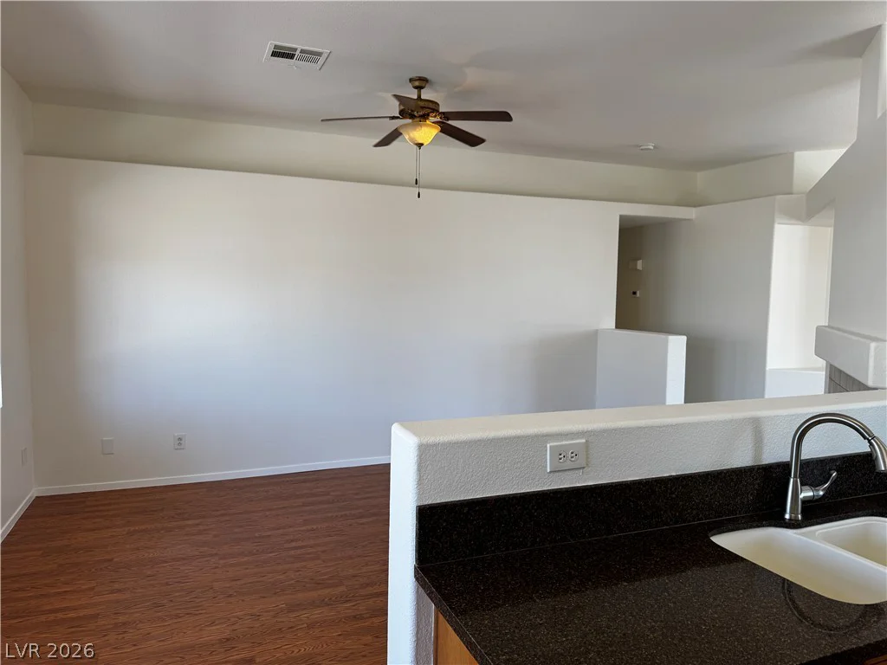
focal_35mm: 24
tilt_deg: -4.6
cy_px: 332
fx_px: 615
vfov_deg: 56.8
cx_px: 444
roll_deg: -0.6
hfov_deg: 71.6
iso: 64
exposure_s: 1/255
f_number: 1.78
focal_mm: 6.76
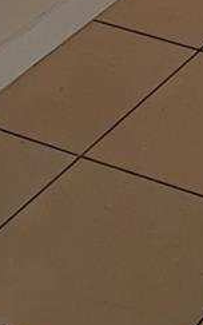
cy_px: -330
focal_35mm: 157
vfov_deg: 11.9
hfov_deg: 8.1
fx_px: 1389
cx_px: 331
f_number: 1.9
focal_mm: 2.47
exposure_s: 1/120
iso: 50
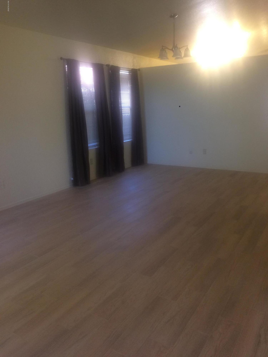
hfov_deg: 48.2
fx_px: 299
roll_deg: +2.8
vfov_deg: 61.7
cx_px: 134
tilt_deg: -17.9
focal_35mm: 29
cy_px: 178
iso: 125
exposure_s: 1/30
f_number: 2.2
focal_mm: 4.15
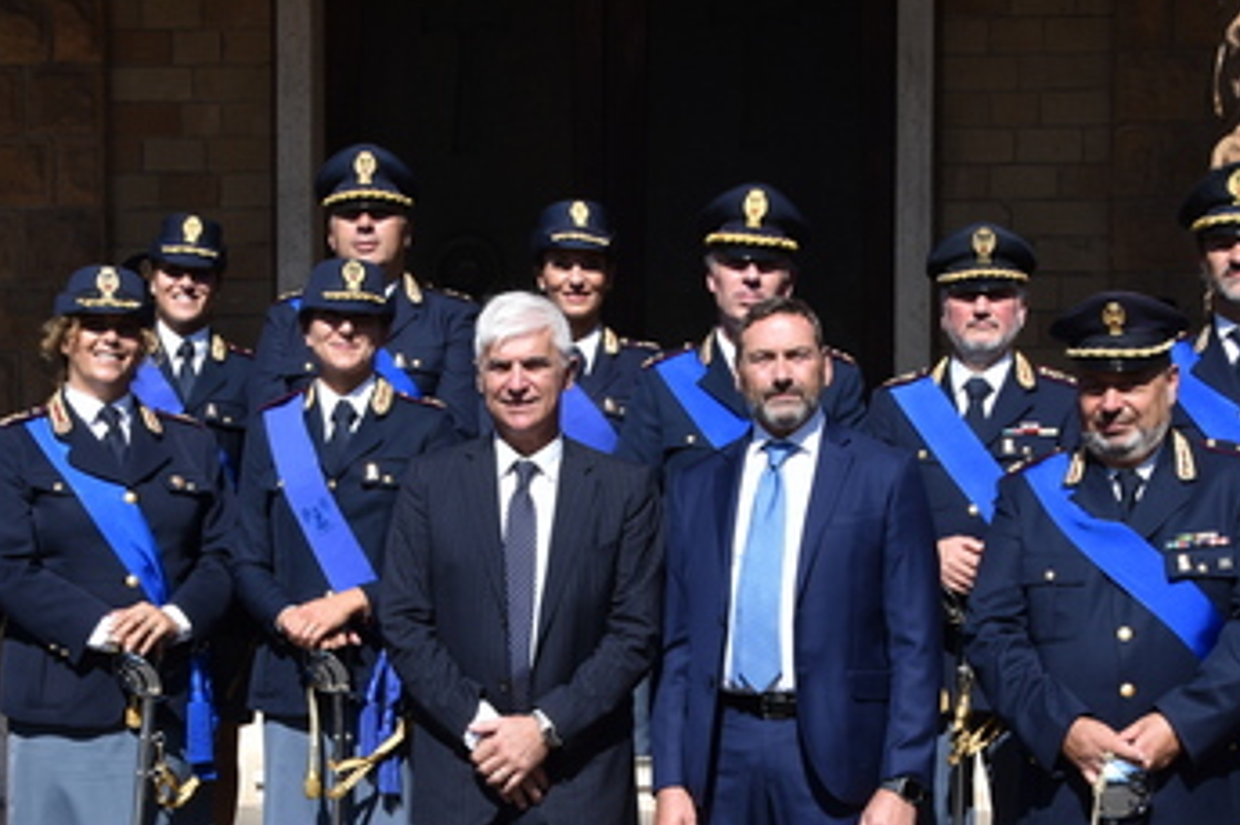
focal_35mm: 88
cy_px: 670
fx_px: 3030
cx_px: 566
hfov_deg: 23.1
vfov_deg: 15.4
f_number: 9
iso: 200
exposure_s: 1/320
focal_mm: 28
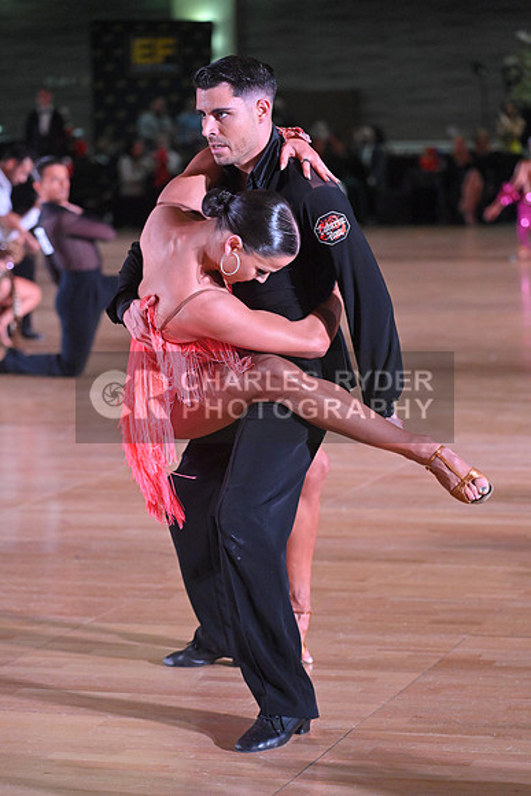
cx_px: 266
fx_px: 2565
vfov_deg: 17.6
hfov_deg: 11.8
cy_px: 398
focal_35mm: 116
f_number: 4
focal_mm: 116
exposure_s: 1/400
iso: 5000
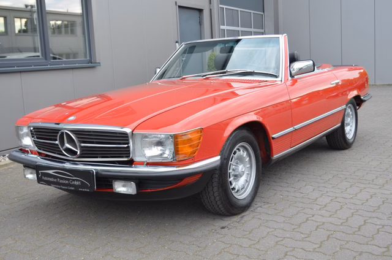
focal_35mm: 44
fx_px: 473
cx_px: 196
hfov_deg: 45.0
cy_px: 130
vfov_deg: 30.7
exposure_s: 1/60
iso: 500
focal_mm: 29
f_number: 4.5
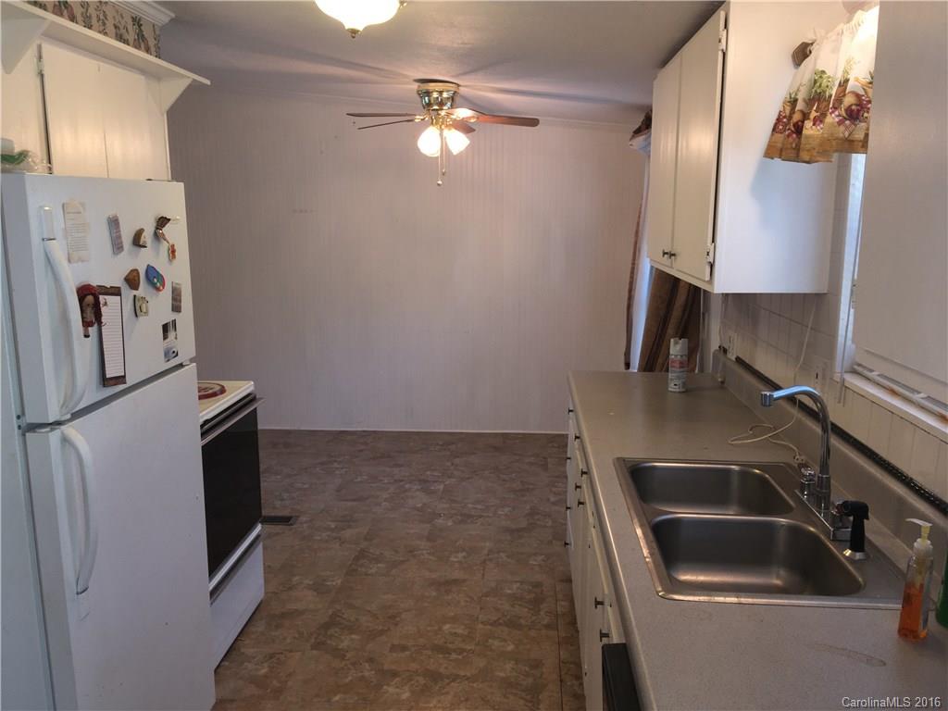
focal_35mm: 29
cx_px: 474
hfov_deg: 61.7
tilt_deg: -10.0
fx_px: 794
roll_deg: +1.1
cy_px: 356
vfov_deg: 48.2
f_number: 2.2
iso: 25
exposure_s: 1/35
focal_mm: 4.15
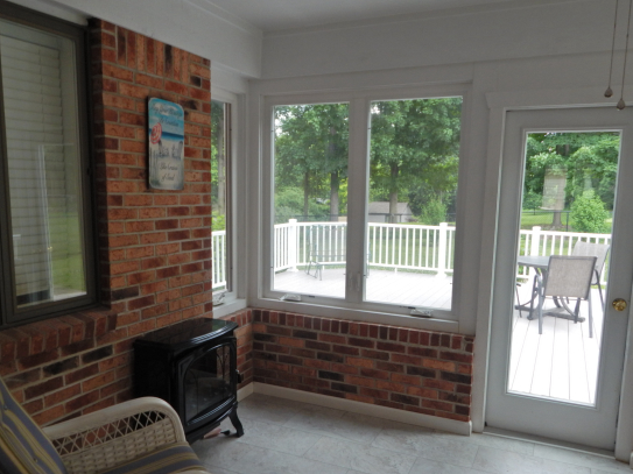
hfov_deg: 65.3
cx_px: 314
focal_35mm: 27
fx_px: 494
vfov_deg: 51.2
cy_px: 268
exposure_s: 1/40
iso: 125
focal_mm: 4
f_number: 3
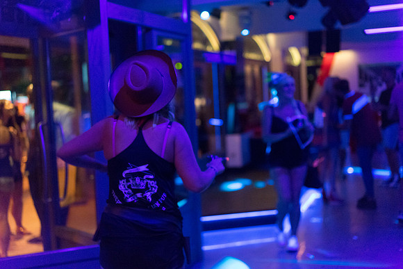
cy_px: 134
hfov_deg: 36.2
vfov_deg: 24.6
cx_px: 202
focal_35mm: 55
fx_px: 616
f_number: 2
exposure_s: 1/125
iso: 6400
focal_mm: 55
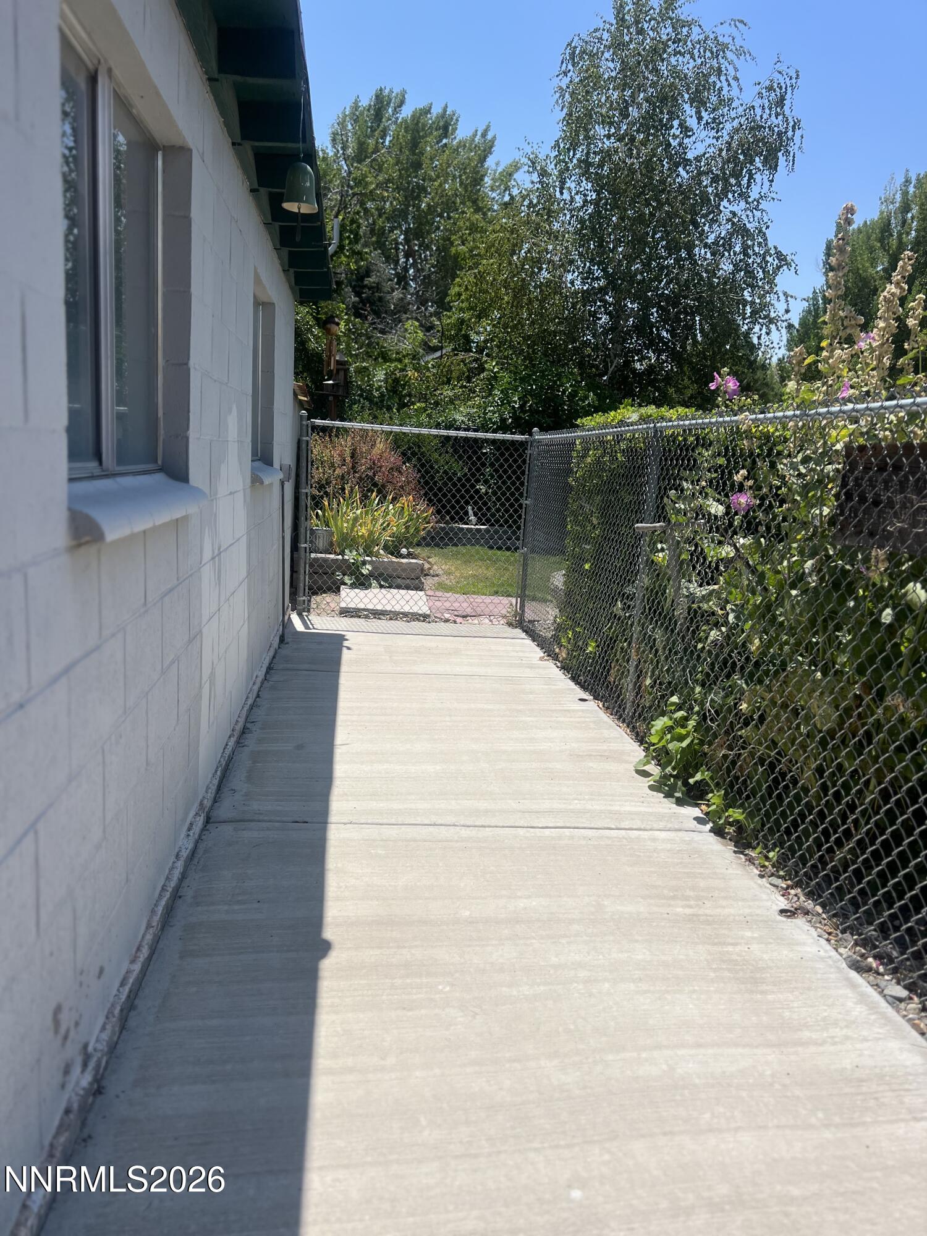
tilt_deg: -10.8
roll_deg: -1.3
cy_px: 618
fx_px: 928
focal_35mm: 26
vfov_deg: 67.3
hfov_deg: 53.1
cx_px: 464
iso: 50
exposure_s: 1/6579
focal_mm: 5.7
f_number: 1.5
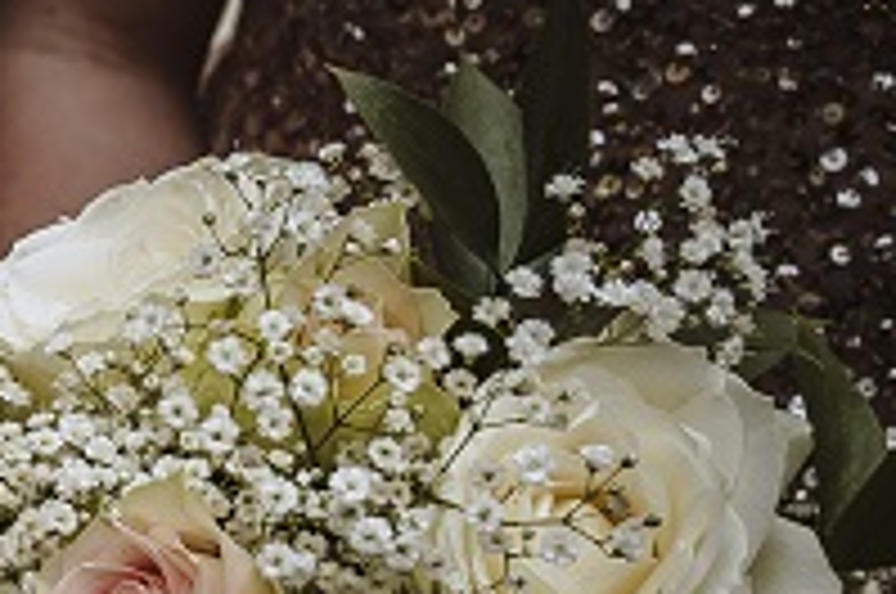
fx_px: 3379
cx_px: -988
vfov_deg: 9.9
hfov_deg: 12.8
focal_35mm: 136
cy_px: 742
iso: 100
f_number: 4.5
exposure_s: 1/80
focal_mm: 30
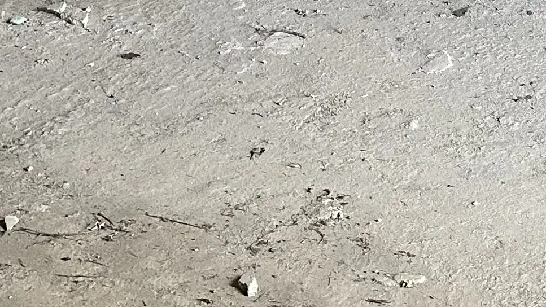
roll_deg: +1.1
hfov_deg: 19.1
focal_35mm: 109
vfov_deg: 9.8
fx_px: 1578
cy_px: -434
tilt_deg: -3.8
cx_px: 532
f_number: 1.78
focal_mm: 6.86
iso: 250
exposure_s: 1/60
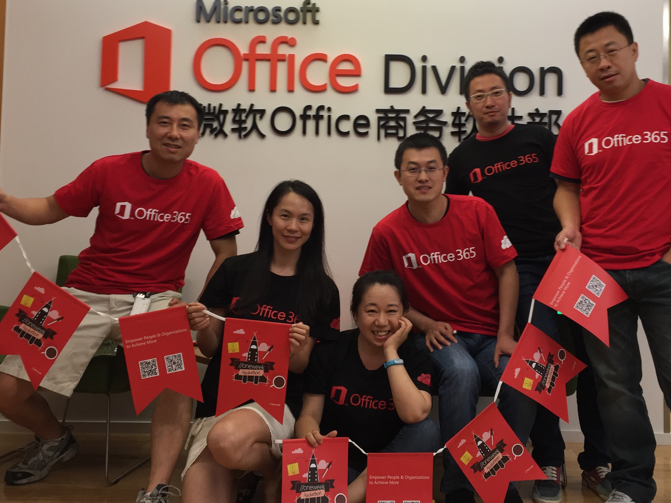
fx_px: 795
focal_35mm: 41
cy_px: 197
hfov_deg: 45.7
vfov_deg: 35.0
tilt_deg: +3.0
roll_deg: -1.7
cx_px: 369
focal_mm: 4.15
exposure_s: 1/30
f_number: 2.2
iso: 64
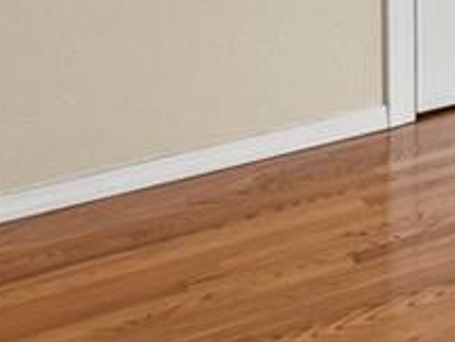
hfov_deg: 10.9
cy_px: -442
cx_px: 1415
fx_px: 1407
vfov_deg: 11.7
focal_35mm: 107
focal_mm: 14
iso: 500
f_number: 8
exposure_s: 1/2
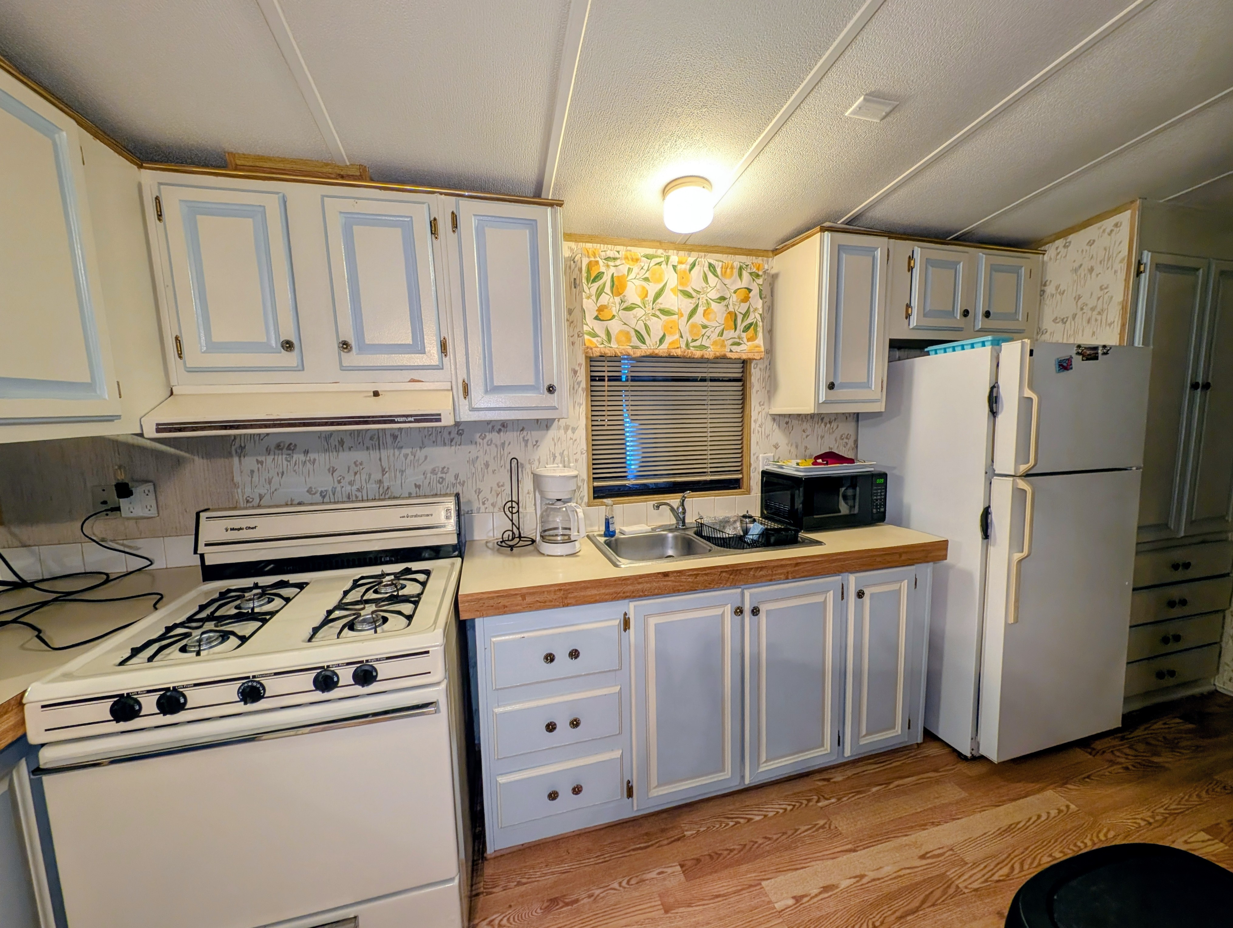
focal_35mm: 12
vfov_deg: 94.6
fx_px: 428
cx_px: 616
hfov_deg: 110.5
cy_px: 464
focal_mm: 2.23
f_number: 1.95
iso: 141
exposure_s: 1/60
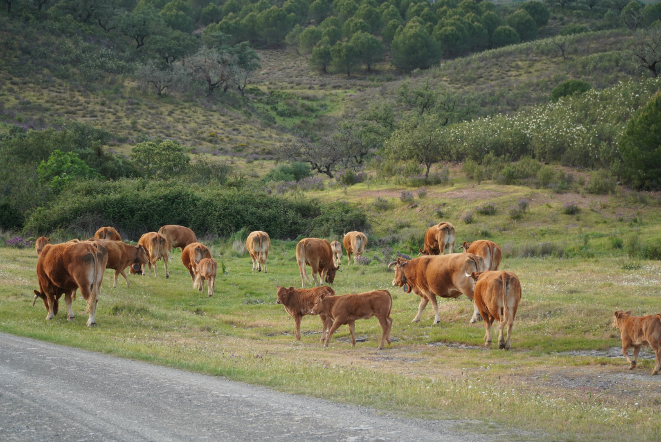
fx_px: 1902
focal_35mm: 104
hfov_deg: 19.7
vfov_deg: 13.3
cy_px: 221
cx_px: 330
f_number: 4
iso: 160
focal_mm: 69
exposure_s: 1/160
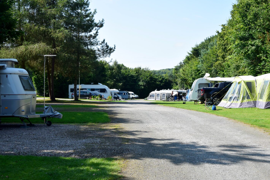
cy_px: 90
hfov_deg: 37.2
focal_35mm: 54
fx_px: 401
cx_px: 137
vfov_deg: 25.3
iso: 400
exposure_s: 1/320
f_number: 11
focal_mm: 35
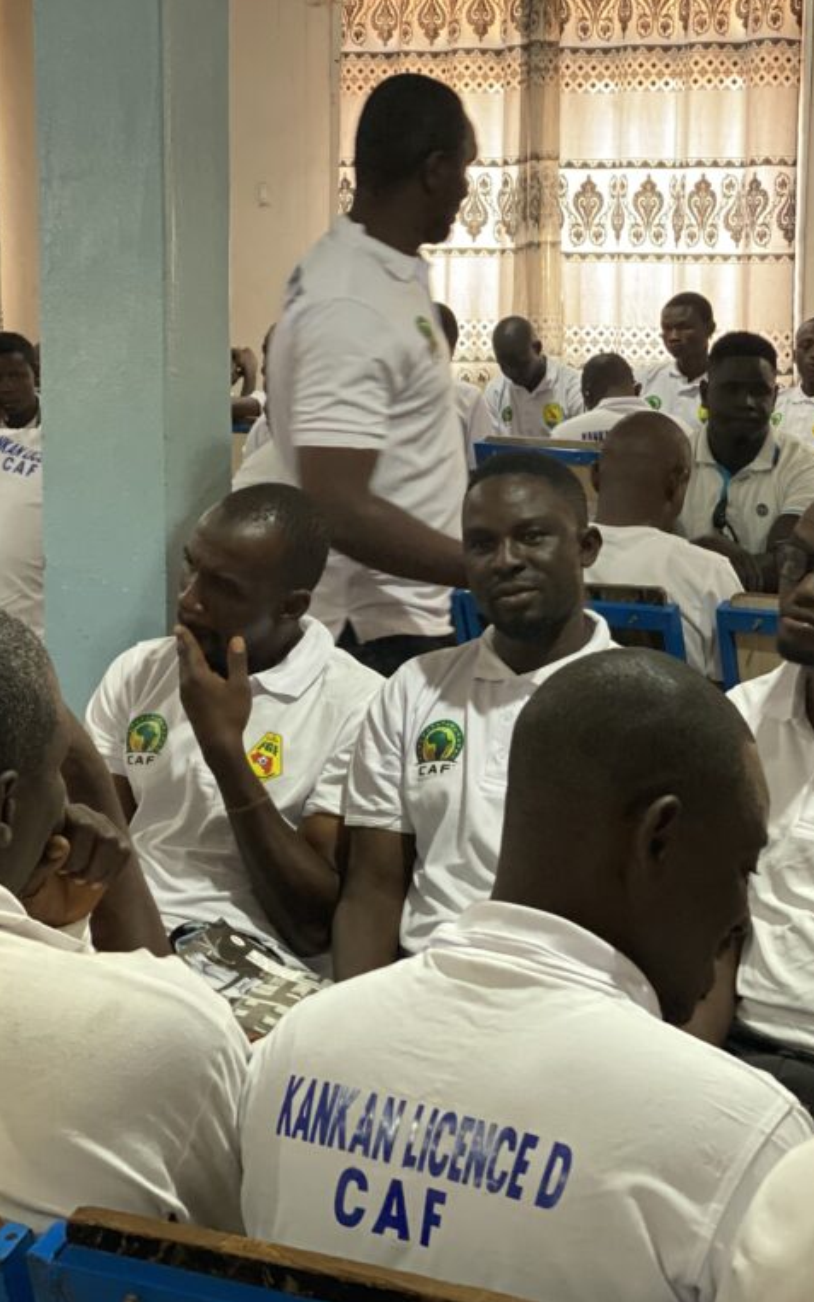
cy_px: 650
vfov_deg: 27.8
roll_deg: -0.6
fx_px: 2626
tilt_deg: -10.8
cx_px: 403
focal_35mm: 74
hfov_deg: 17.6
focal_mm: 6
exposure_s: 1/60
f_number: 2
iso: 250
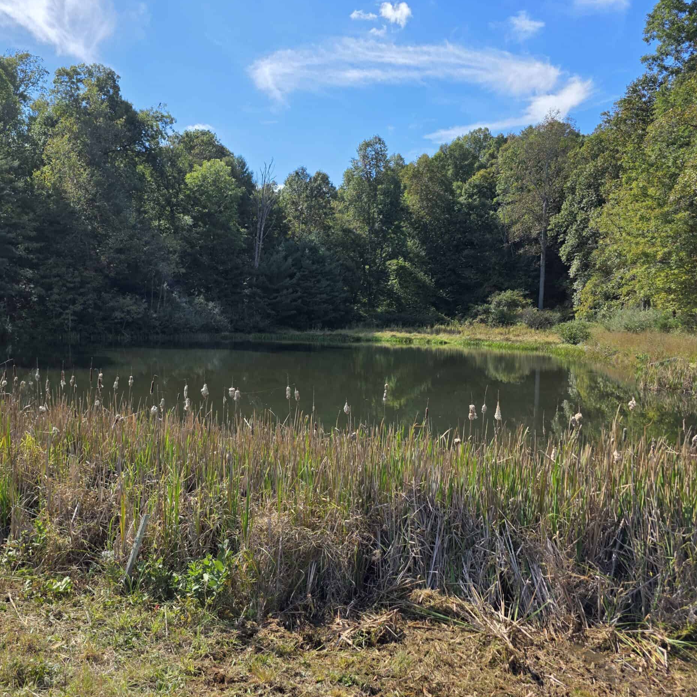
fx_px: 638
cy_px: 351
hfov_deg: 56.7
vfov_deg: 57.3
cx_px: 264
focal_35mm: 28
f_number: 1.7
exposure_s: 1/3464
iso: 80
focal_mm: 6.3
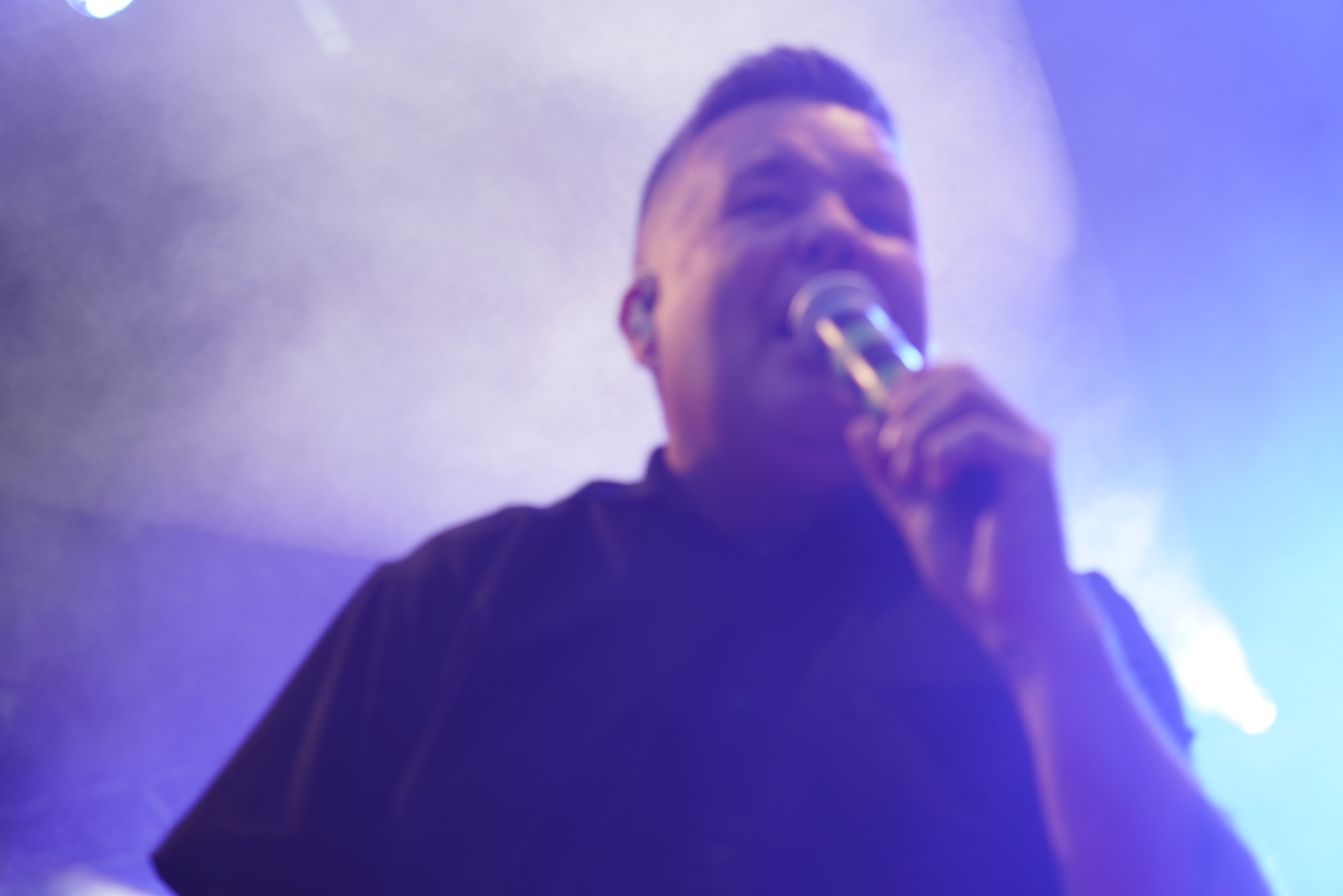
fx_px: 2910
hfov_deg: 26.0
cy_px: 448
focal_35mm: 78
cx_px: 672
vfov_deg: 17.5
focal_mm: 78
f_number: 4
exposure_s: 1/80
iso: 400
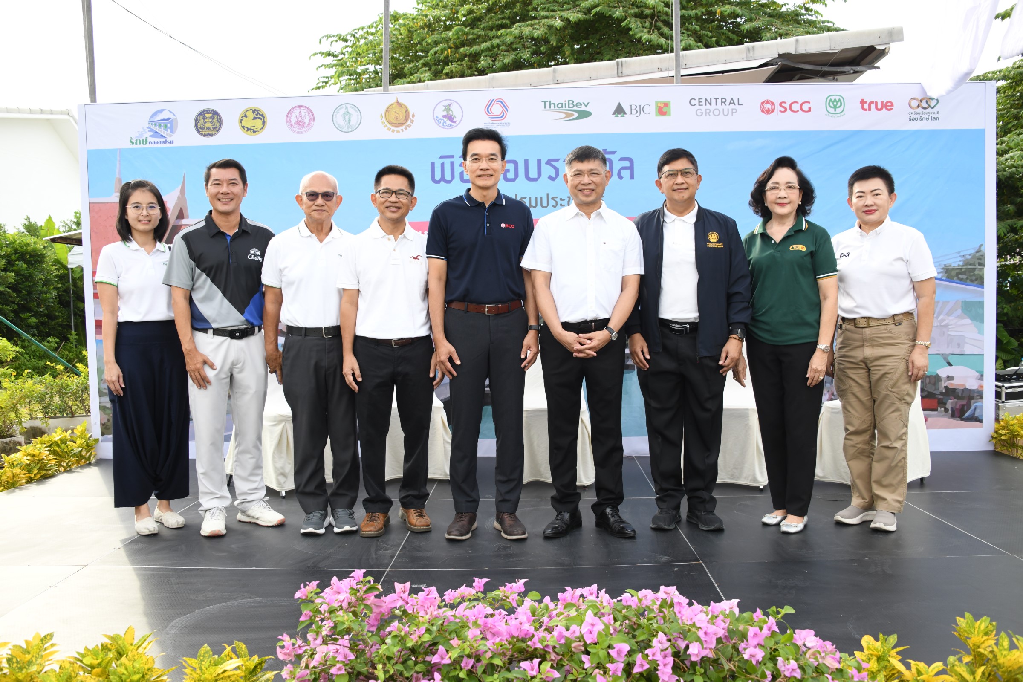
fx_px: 909
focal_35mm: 32
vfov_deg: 41.1
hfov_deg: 58.7
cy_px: 341
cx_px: 512
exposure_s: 1/400
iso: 800
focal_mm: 32
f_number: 7.1
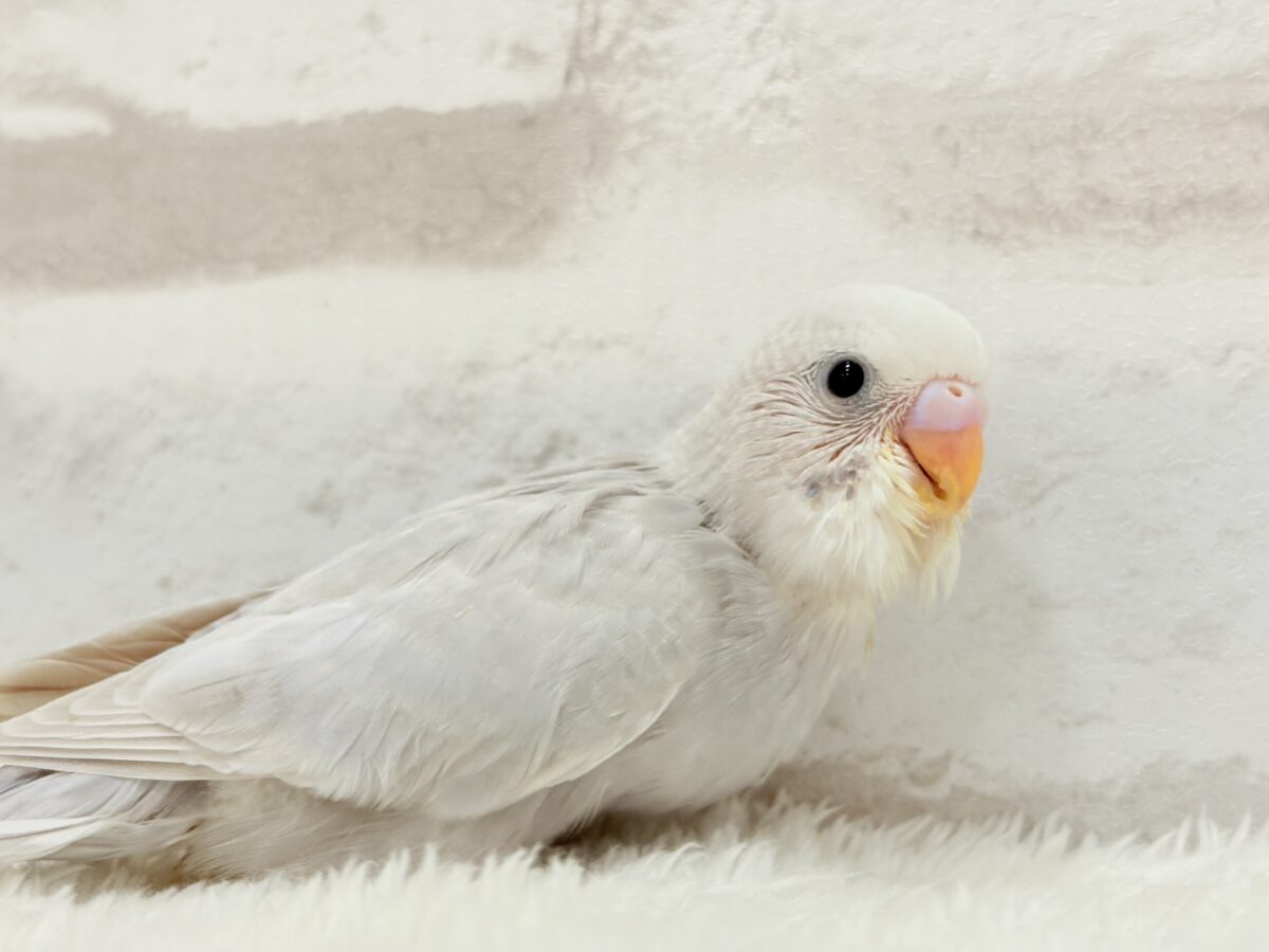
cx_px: 634
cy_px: 476
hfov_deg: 36.8
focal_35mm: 52
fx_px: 1906
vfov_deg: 28.0
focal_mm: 5.96
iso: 80
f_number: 1.6
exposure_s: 1/100
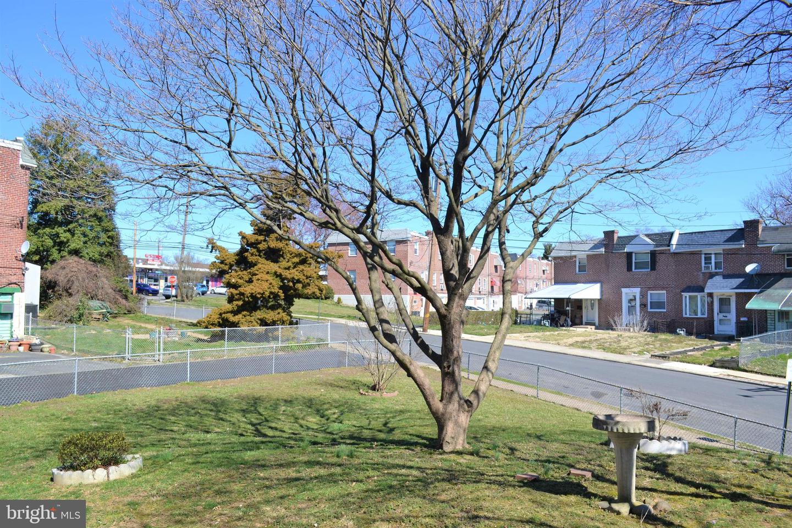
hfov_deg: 67.4
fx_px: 594
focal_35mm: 27
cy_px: 264
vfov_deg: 47.9
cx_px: 396
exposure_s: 1/200
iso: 100
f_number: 7.1
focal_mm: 18
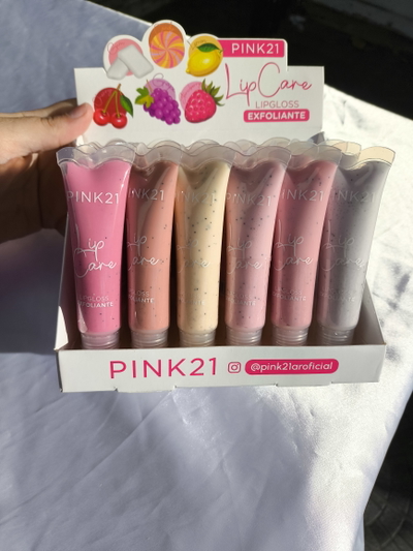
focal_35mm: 25
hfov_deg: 54.9
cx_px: 206
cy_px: 276
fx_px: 398
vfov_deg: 69.4
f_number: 1.7
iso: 50
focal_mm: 4.71
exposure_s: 1/3816
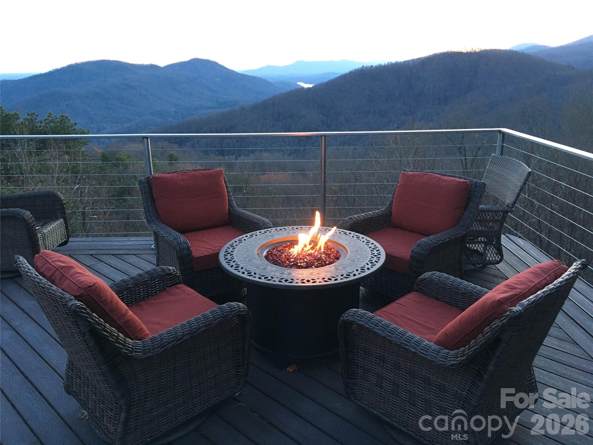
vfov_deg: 48.2
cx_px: 296
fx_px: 497
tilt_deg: -16.0
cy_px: 222
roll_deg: +0.2
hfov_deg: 61.7
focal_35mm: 29
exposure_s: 1/30
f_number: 2.2
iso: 160
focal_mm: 4.15
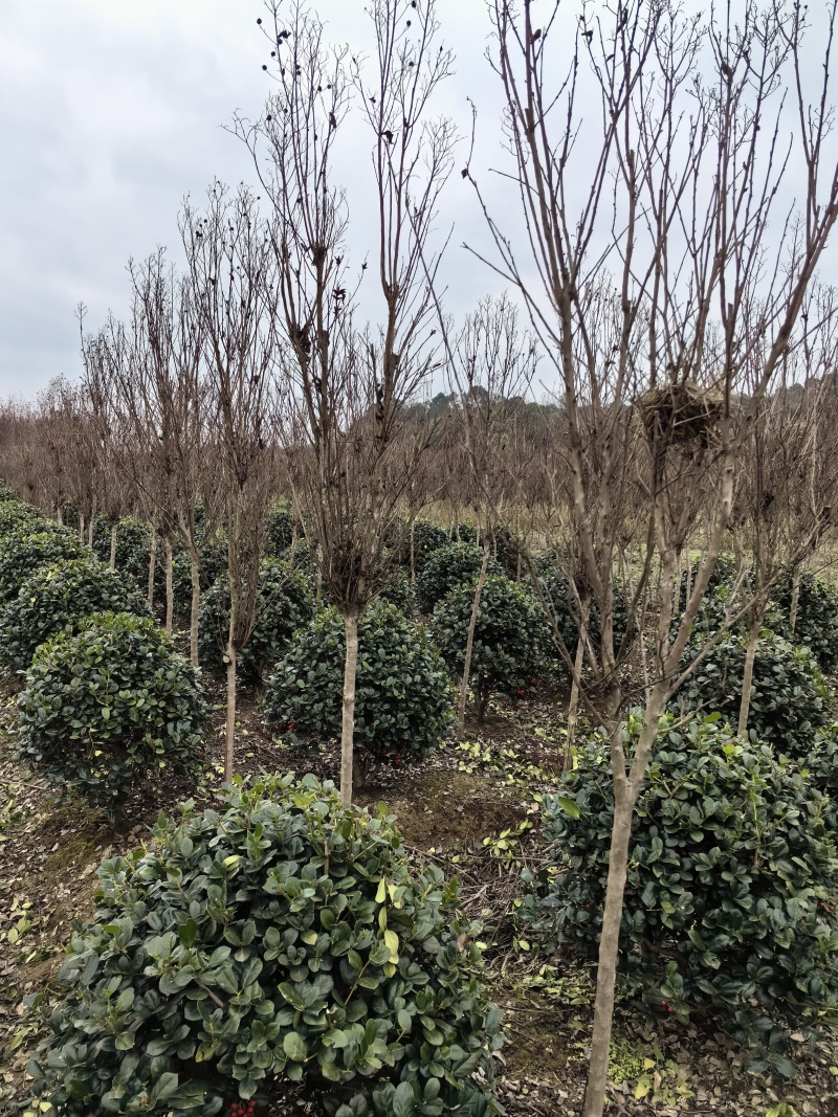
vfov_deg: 65.3
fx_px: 872
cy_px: 558
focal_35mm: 27
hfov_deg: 51.3
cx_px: 419
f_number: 2
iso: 50
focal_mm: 5.75
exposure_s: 1/1422
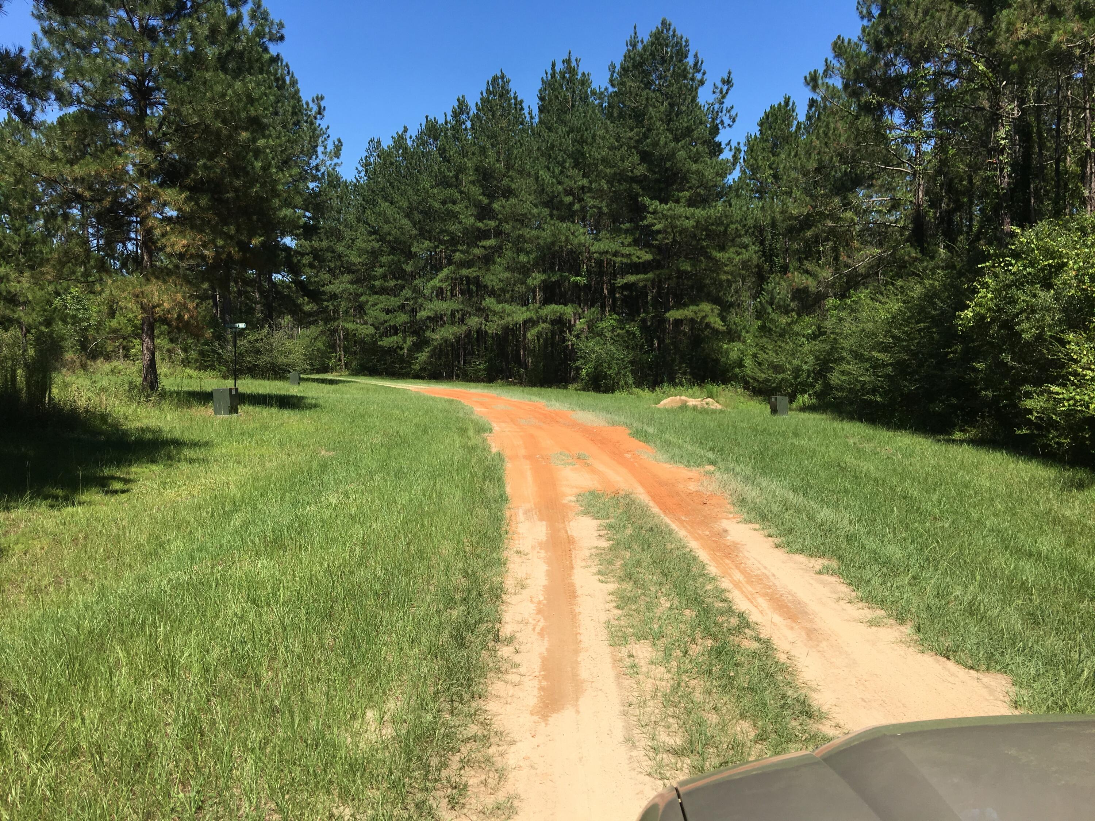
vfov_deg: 48.2
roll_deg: +0.7
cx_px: 548
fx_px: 917
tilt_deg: -0.9
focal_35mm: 29
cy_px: 410
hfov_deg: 61.7
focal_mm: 4.15
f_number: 2.2
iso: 25
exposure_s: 1/1425
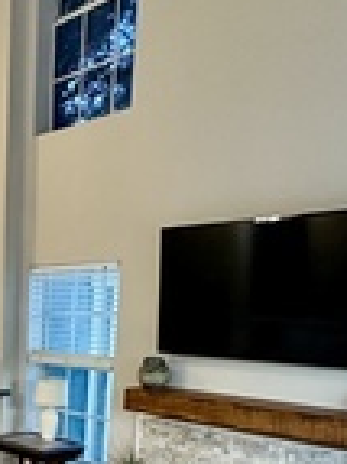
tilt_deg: -16.4
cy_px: 483
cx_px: -96
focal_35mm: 49
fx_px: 656
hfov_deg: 25.7
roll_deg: +0.5
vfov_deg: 34.7
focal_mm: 2.22
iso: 400
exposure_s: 1/60
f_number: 2.2
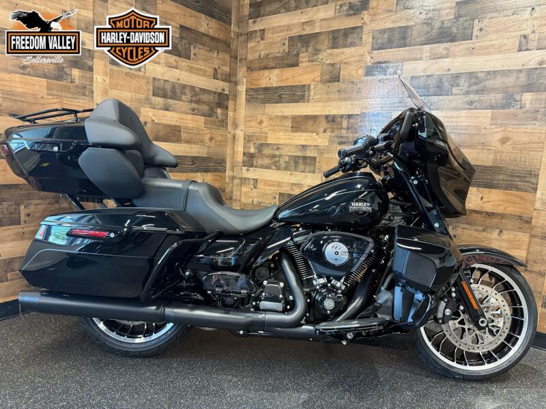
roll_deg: -3.2
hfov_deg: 71.6
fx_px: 379
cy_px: 204
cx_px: 273
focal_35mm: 24
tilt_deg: -7.9
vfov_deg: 56.8
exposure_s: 1/60
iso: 640
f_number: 1.78
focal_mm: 6.76
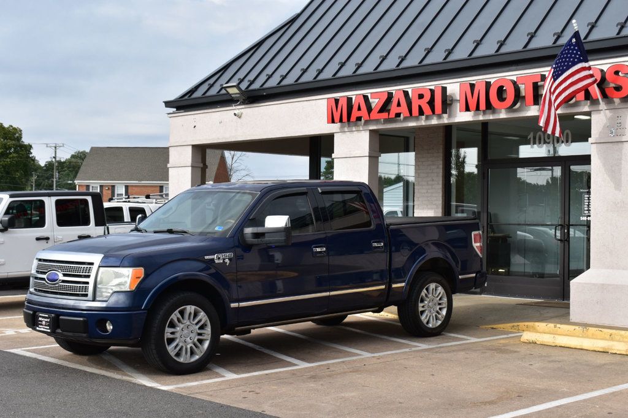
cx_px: 314
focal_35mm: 54
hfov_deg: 36.9
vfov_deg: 25.0
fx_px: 942
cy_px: 209
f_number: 11
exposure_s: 1/400
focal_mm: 36
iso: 400
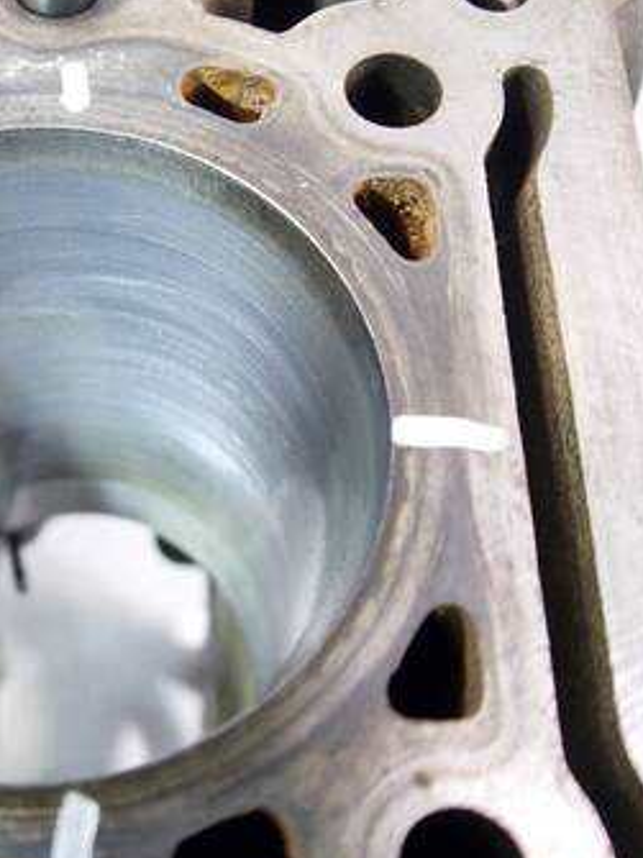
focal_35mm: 43
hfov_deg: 32.1
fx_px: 1066
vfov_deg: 43.9
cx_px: 79
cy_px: 448
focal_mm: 15
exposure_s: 1/100
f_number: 3.6
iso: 3200
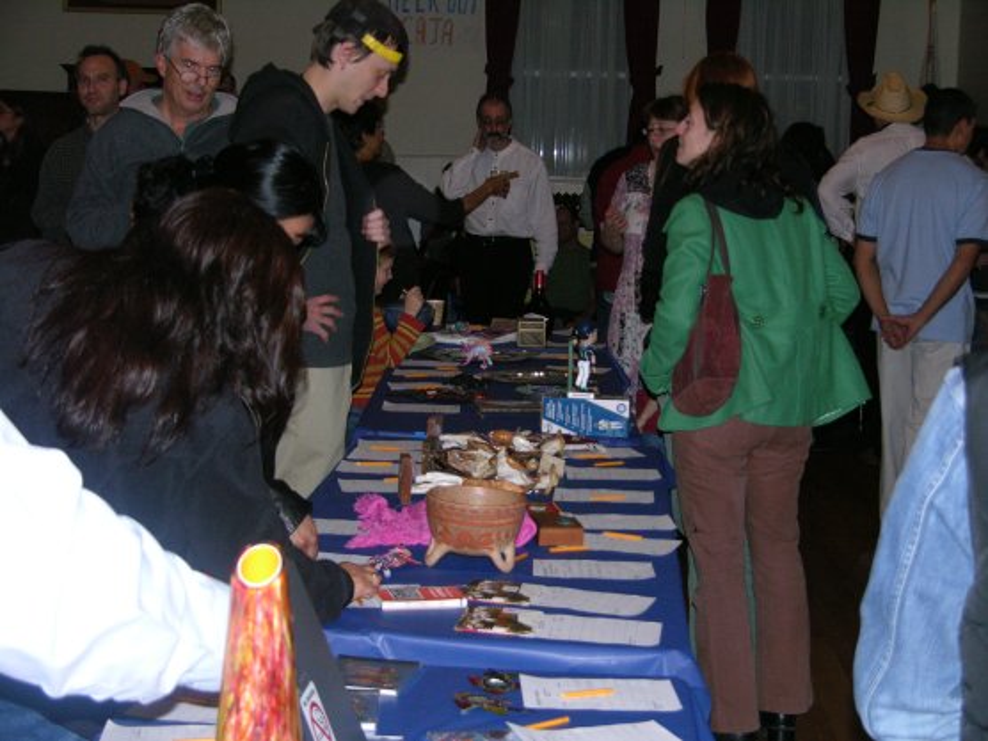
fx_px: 1884
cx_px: 494
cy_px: 370
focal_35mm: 66
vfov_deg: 22.3
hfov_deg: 29.4
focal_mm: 16.8
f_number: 3.2
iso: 200
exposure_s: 1/120
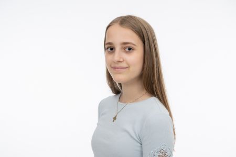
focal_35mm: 70
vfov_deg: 19.5
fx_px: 459
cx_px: 118
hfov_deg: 28.8
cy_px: 78
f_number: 8
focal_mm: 70
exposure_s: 1/160
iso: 200
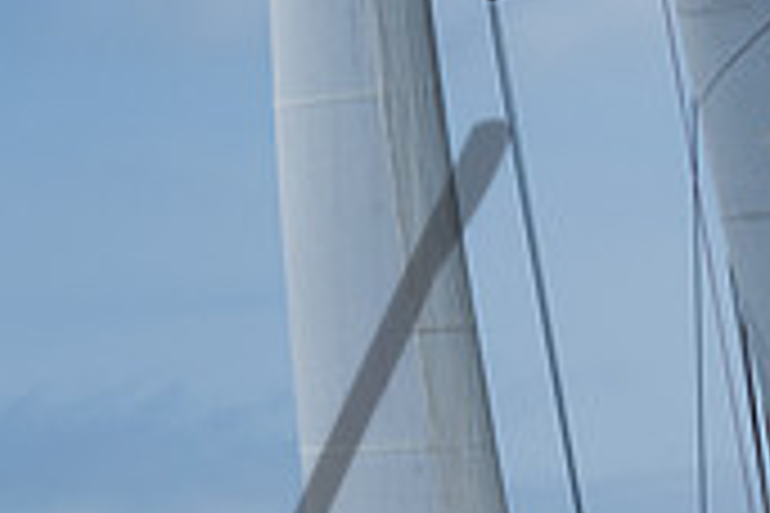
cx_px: 1238
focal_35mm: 539
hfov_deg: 3.8
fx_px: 11528
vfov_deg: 2.5
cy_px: 1014
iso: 200
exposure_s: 1/1600
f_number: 6.3
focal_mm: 120
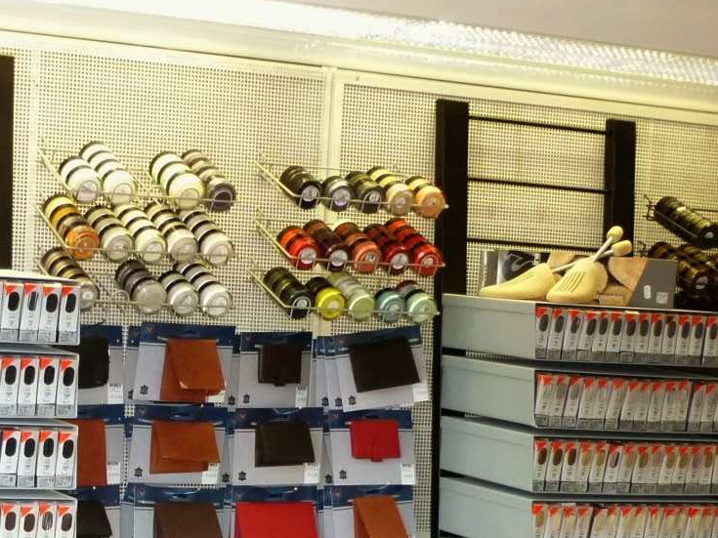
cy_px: 635
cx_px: 106
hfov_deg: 21.0
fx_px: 1908
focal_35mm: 92
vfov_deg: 15.5
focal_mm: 5.5
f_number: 2.8
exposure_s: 1/30
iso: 200
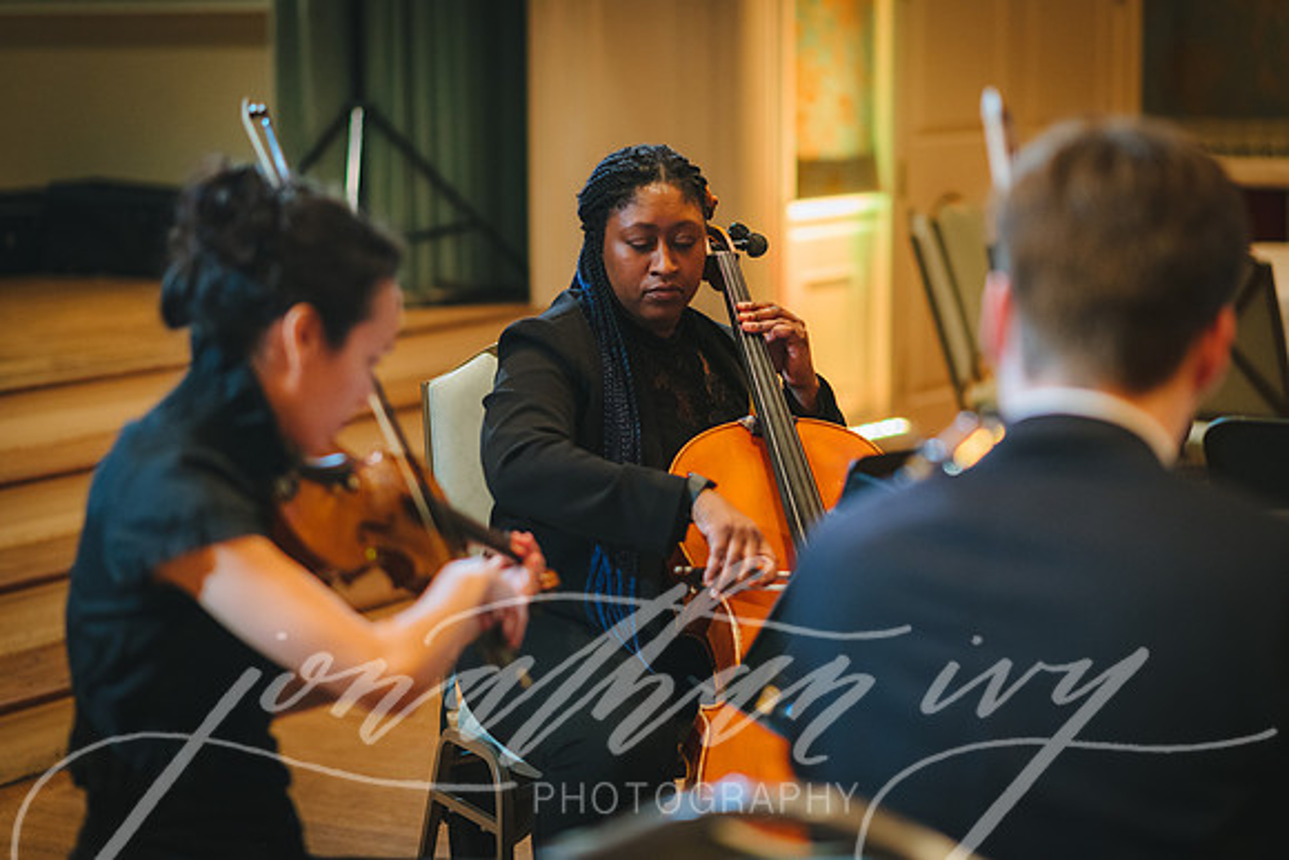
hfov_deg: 23.9
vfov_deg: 16.1
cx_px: 644
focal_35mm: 85
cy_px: 430
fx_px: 3044
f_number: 2.2
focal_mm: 85
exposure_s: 1/125
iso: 1600
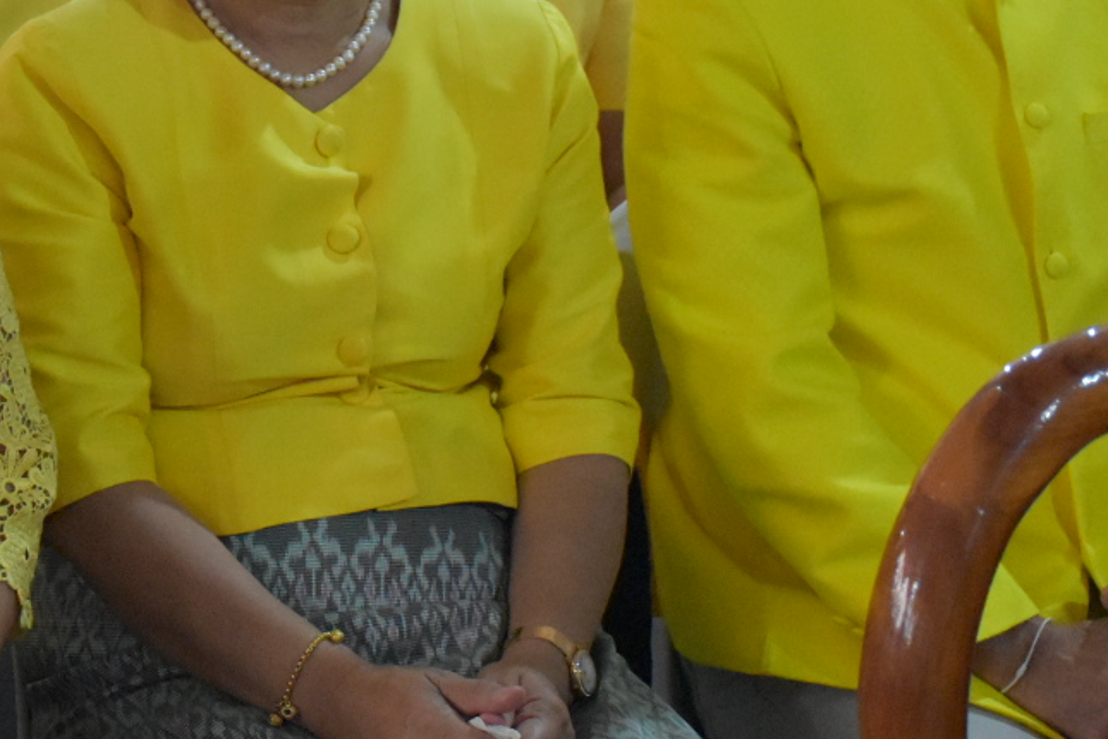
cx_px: 24
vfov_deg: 10.7
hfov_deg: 15.7
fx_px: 3939
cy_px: 215
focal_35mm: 128
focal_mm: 34
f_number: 4.2
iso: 5600
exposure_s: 1/60
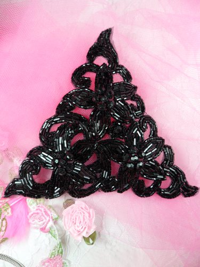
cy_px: 134
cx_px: 100
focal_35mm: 27
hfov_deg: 51.4
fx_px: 208
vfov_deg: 65.3
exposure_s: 1/60
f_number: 3.5
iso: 80
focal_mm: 4.9
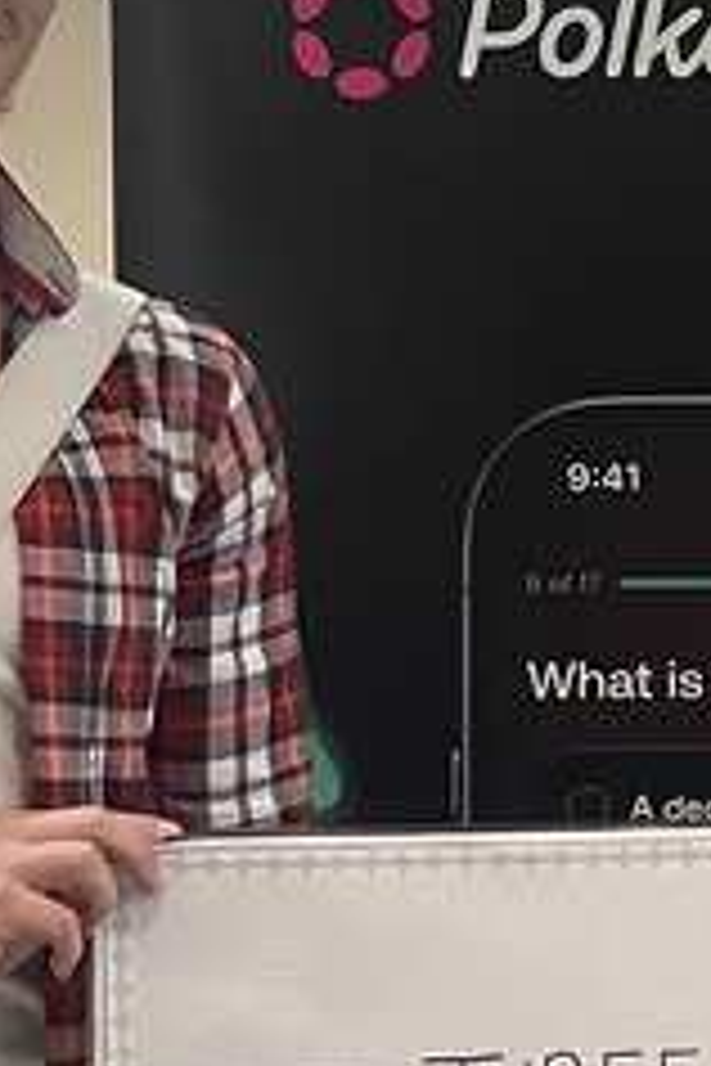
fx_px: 3466
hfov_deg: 11.6
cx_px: 621
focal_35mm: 117
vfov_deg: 17.5
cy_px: 400
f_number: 1.6
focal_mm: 4.2
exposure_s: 1/60
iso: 160
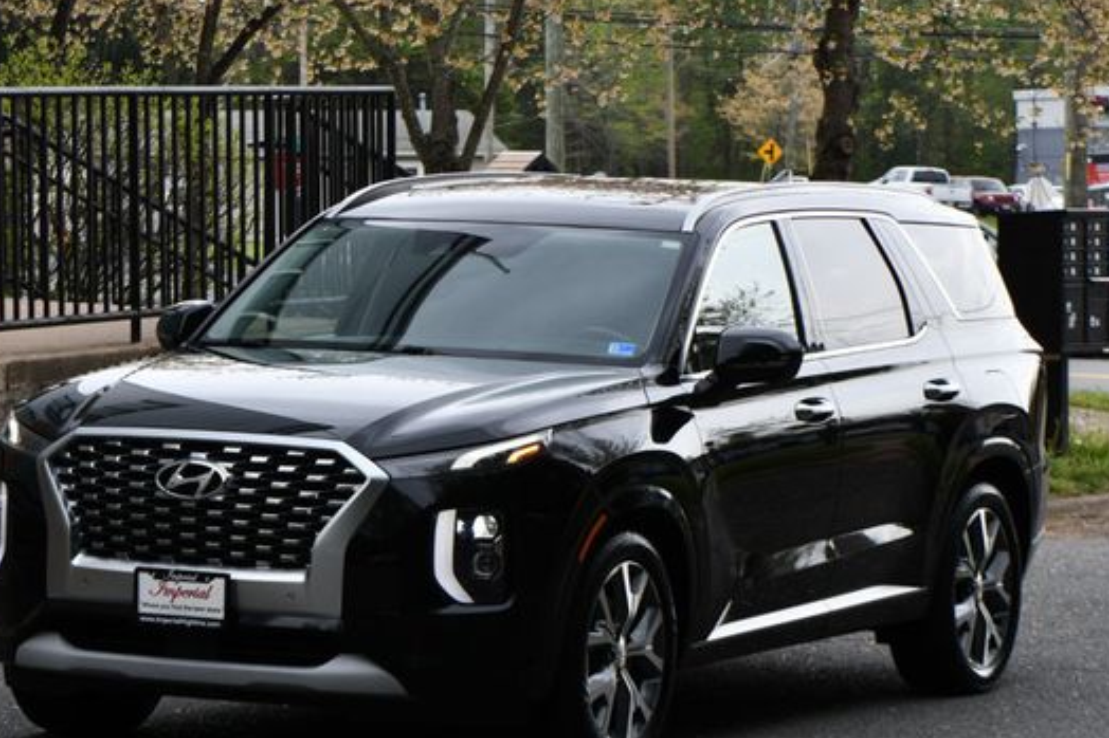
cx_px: 510
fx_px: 5081
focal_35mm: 165
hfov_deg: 12.5
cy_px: 376
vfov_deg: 8.3
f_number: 6.3
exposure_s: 1/250
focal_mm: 90
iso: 200
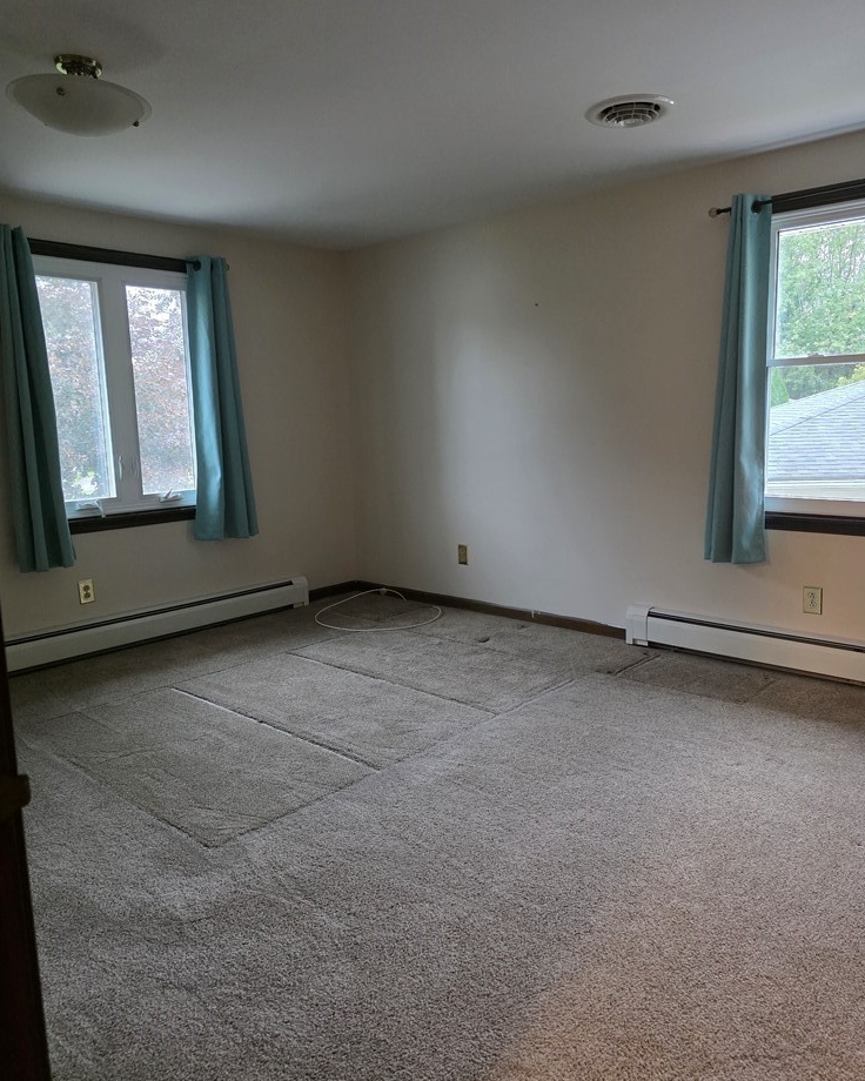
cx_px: 437
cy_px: 533
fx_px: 800
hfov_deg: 56.8
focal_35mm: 25
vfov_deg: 68.1
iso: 1250
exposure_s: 1/120
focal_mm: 6.3
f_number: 1.7
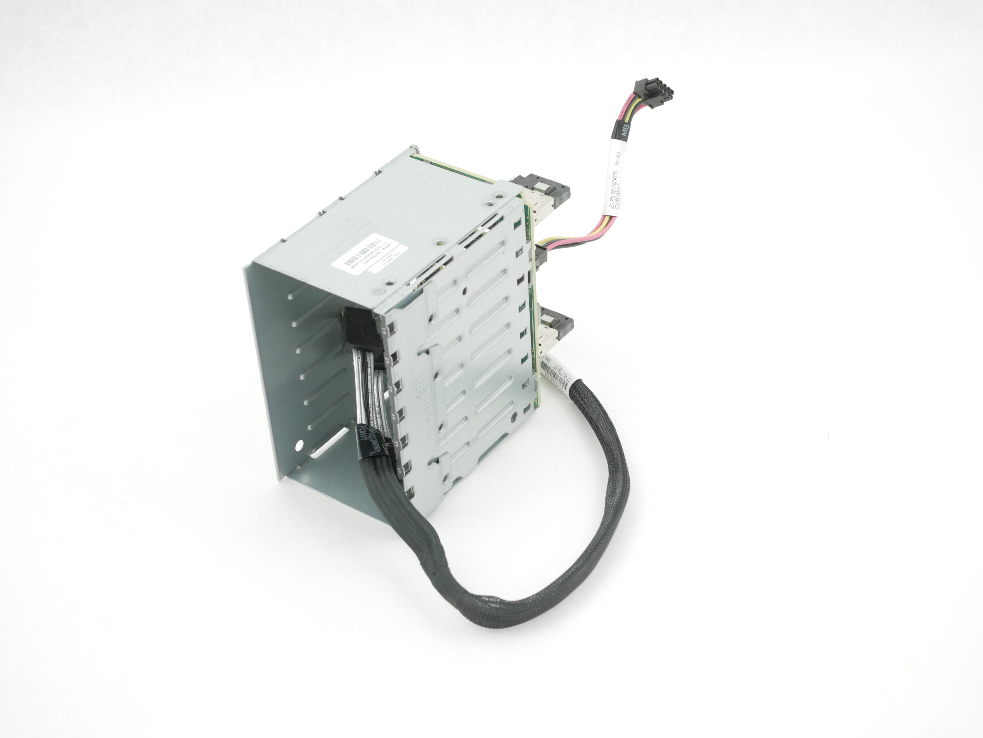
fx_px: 1705
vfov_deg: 24.4
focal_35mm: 60
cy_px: 369
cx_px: 492
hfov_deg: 32.2
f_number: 5.6
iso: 800
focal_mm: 30
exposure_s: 1/100
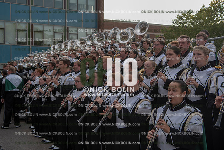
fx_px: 299
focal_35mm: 48
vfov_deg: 28.1
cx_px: 109
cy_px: 77
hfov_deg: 41.1
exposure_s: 1/160
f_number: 5
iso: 200
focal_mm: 46
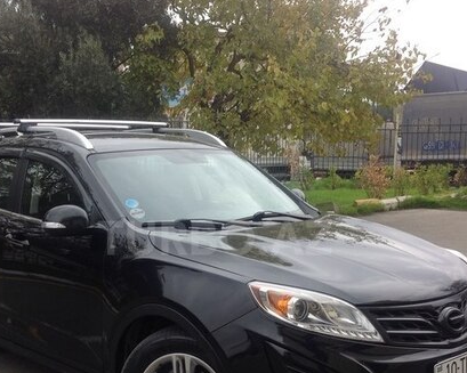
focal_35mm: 55
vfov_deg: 27.5
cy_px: 238
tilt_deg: -12.8
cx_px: 215
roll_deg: -0.2
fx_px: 760
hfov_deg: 34.1
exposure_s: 1/179
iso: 50
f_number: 2.4
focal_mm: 4.28
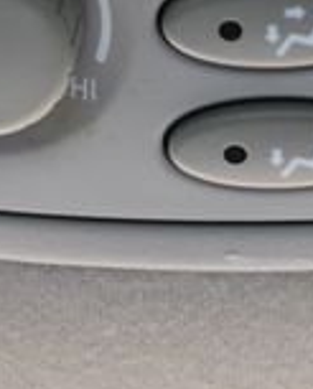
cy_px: -31
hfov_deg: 4.8
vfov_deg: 6.0
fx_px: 3729
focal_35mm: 323
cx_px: 285
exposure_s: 1/40
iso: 400
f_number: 7.1
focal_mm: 55
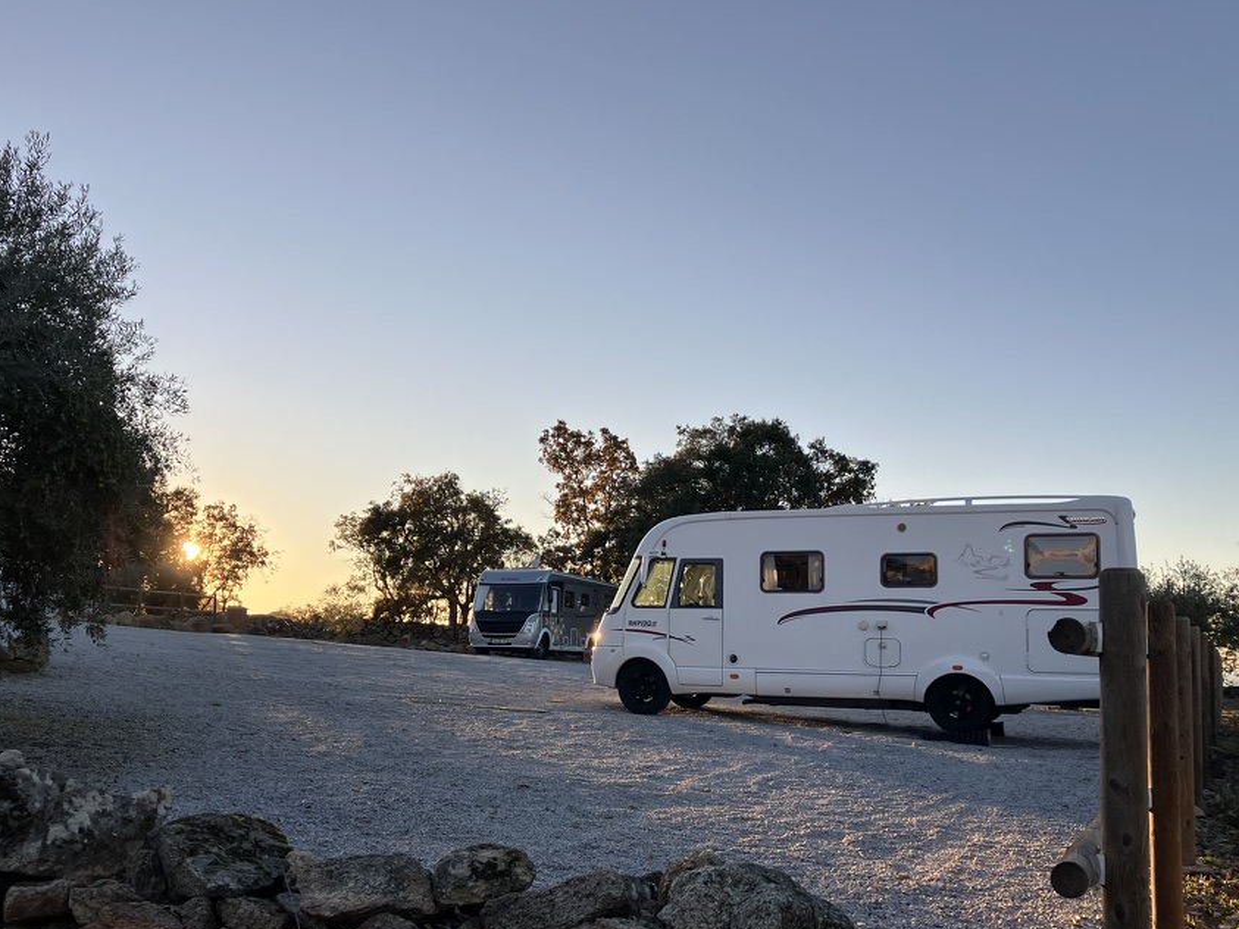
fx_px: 1217
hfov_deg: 54.0
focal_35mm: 34
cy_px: 560
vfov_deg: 41.6
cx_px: 606
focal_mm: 3.99
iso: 32
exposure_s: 1/1033
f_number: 1.8
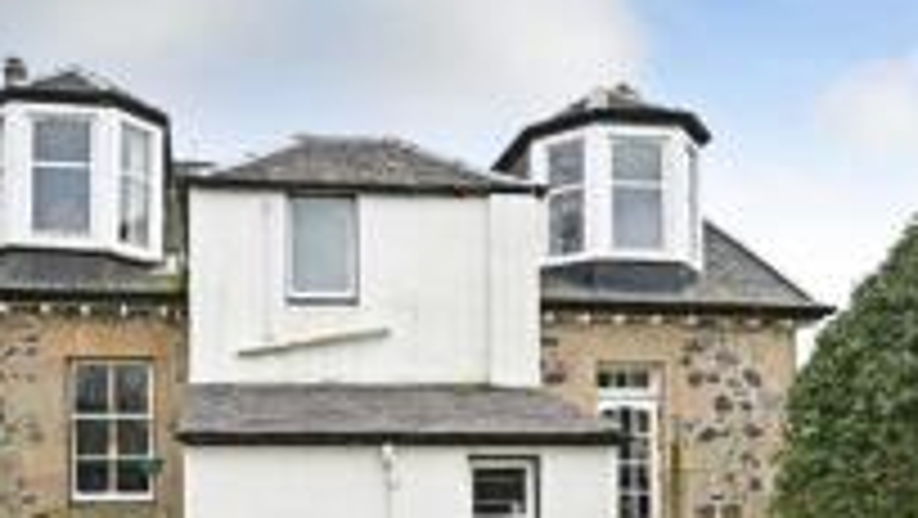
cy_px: 484
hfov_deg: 50.6
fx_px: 950
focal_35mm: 39
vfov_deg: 29.0
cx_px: 302
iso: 125
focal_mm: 16
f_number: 9
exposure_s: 1/20
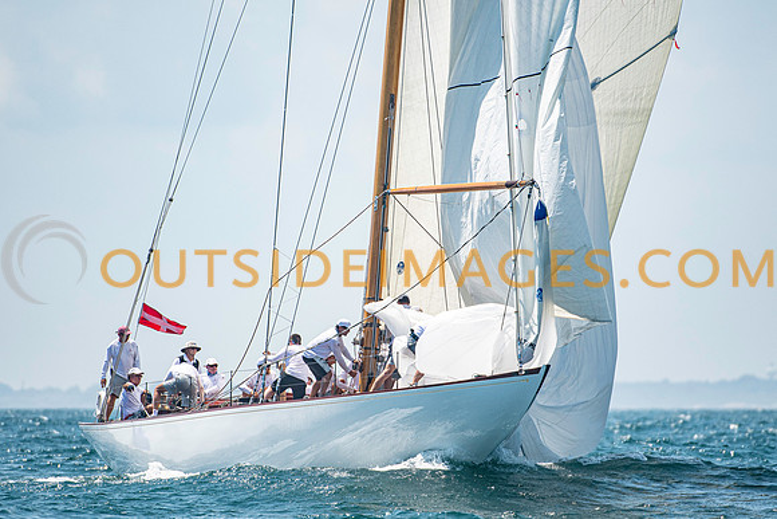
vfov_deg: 2.2
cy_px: 260
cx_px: 388
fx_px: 13254
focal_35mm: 614
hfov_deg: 3.4
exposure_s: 1/3200
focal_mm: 400
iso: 400
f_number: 5
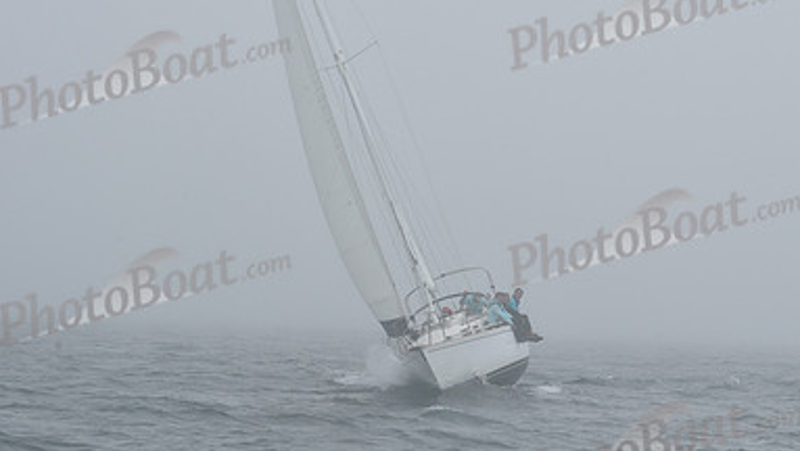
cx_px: 400
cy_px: 155
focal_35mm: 111
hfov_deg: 19.3
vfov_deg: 10.9
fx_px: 2356
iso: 250
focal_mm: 70
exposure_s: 1/800
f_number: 11
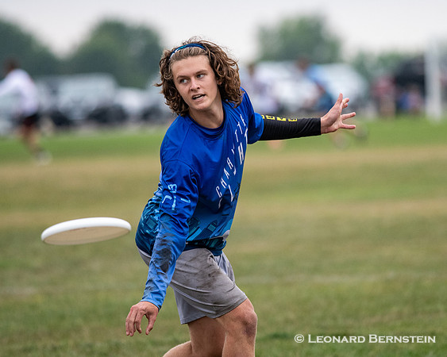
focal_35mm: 527
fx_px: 6972
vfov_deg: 2.9
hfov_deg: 3.7
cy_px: 171
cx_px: 279
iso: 1600
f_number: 4.5
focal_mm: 300
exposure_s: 1/2000
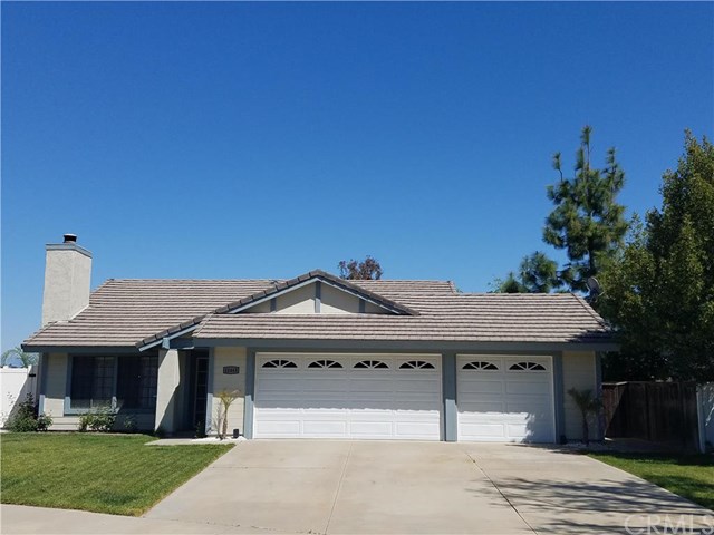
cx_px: 357
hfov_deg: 65.3
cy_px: 268
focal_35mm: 27
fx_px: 557
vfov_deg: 51.4
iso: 50
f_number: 1.7
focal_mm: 4.25
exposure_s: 1/4336
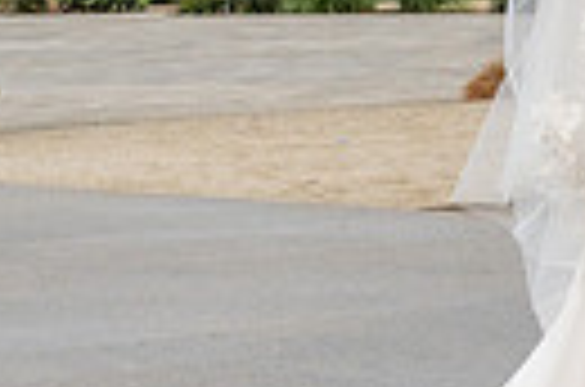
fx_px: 3210
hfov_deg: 10.3
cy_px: -176
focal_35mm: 198
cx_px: 637
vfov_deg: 6.8
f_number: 5.6
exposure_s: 1/160
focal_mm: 35
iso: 500
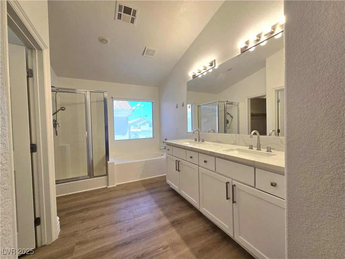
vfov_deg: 89.9
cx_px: 172
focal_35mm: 13
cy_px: 130
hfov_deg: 106.2
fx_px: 130
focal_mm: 2.2
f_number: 2.2
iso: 80
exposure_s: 1/120
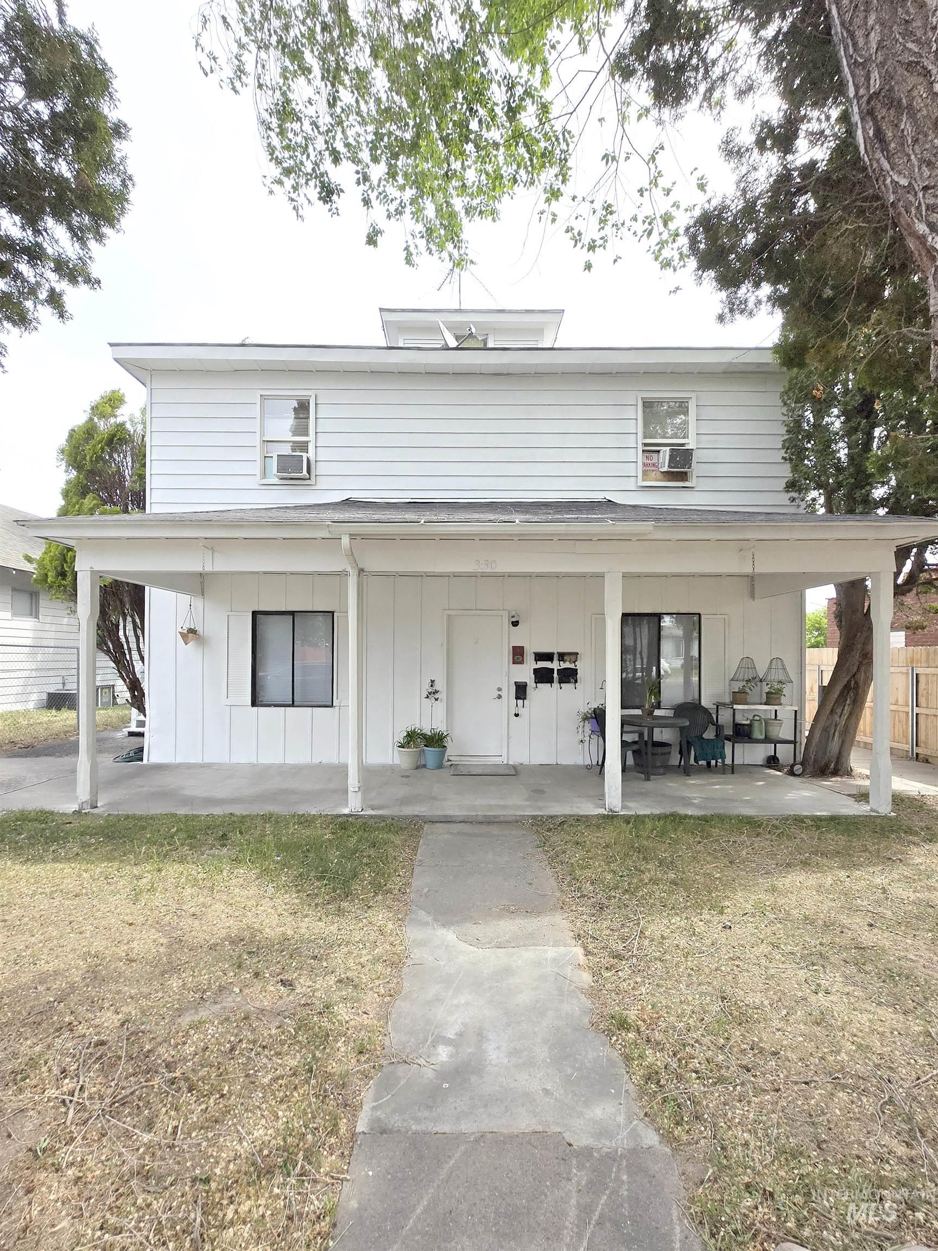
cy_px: 626
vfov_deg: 106.2
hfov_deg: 89.9
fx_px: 470
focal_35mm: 13
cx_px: 469
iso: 25
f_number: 2.2
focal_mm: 1.7
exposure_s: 1/816
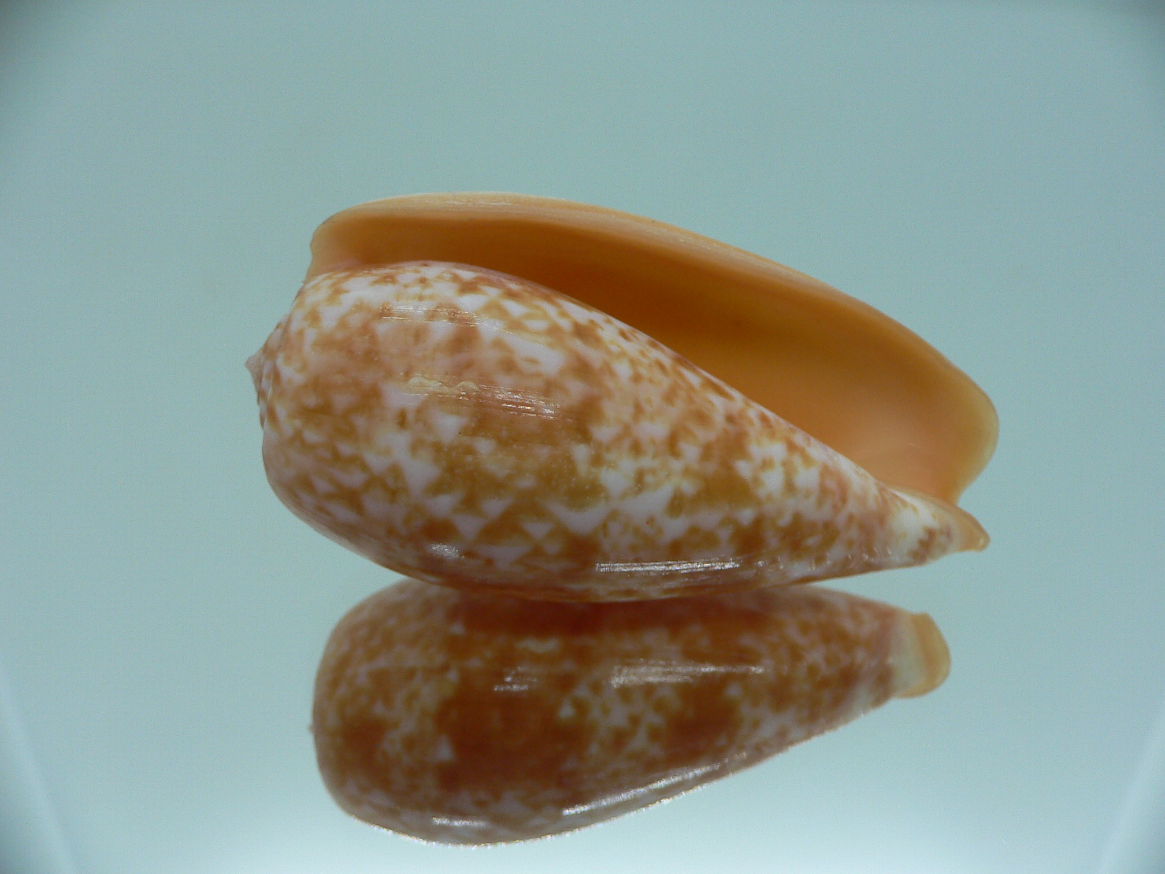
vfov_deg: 40.7
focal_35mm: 35
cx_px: 582
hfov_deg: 52.6
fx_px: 1178
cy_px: 437
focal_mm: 4.6
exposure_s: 1/60
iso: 80
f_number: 2.8
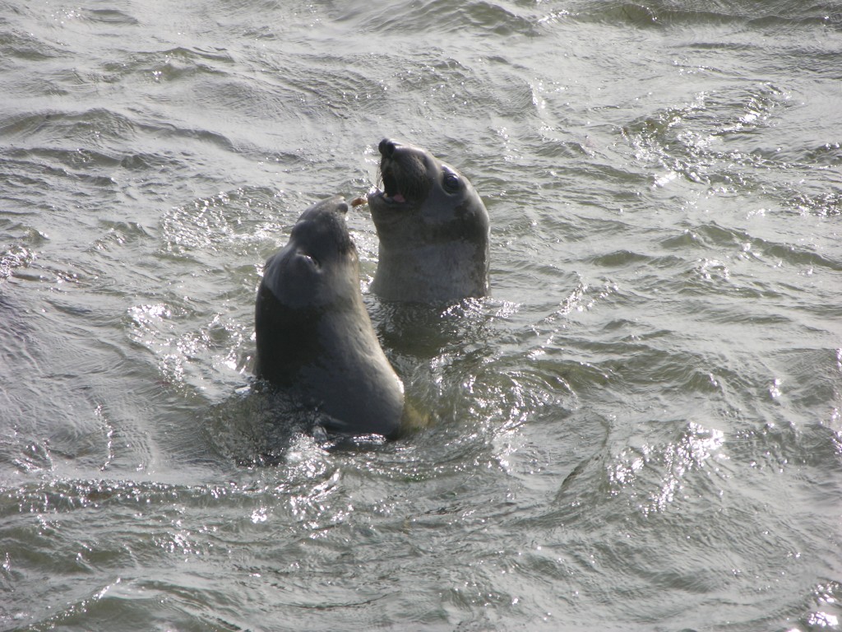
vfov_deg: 5.3
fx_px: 6811
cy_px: 316
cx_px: 421
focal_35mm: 280
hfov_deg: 7.1
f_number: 4.7
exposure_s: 1/177
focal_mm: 71.2
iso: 50
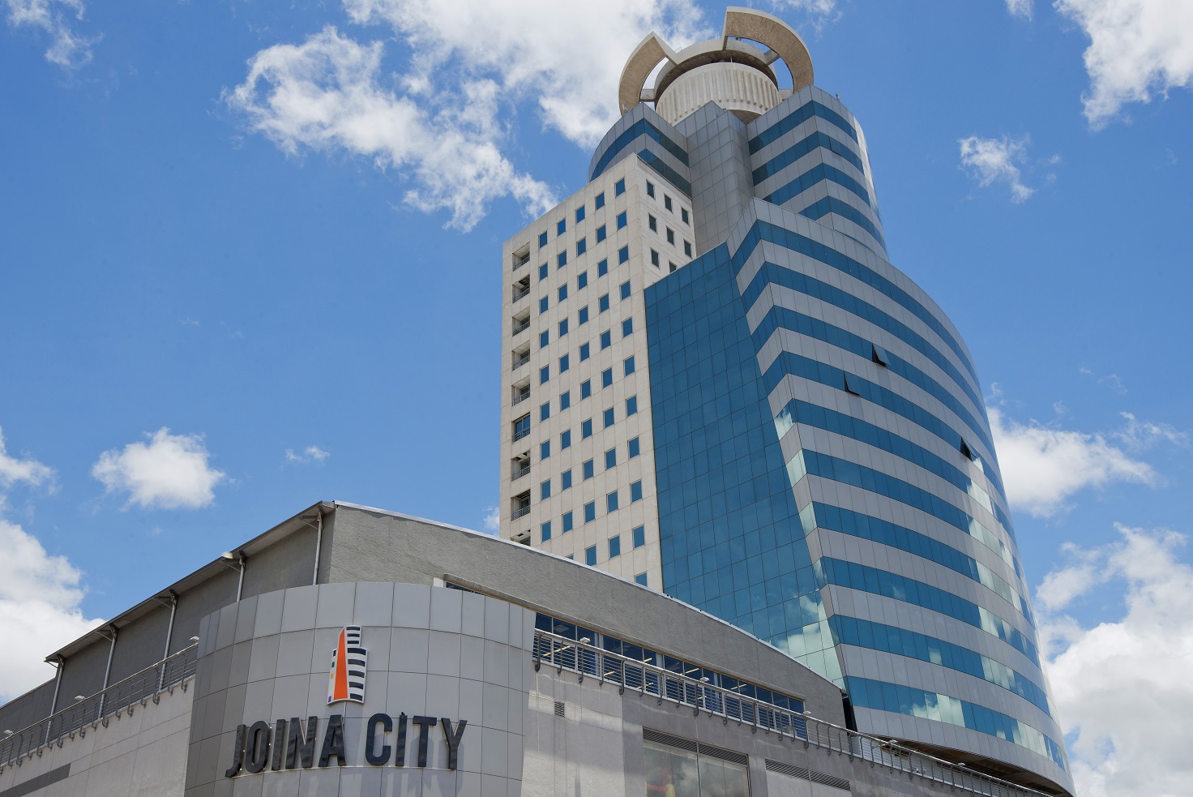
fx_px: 1028
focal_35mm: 31
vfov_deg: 42.4
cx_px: 596
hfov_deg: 60.3
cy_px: 398
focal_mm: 31
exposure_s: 1/200
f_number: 13
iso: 250
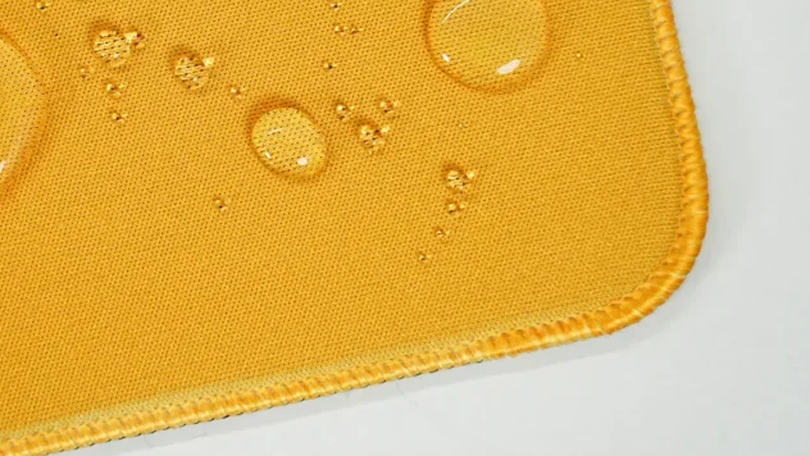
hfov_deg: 12.3
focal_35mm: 174
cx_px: 209
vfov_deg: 7.0
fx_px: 3738
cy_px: 58
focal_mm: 105
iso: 1000
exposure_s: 1/100
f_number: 4
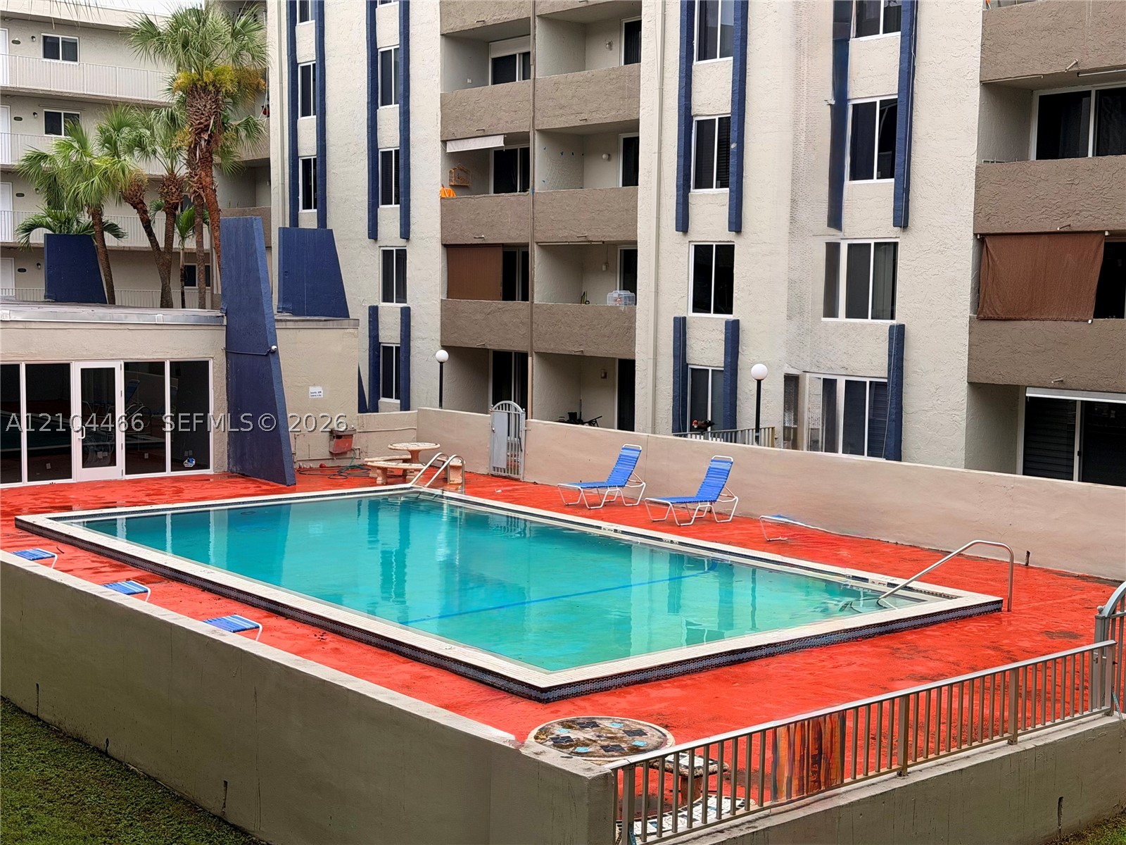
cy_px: 422
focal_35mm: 48
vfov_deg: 30.3
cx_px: 563
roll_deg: -0.1
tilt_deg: -5.2
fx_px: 1561
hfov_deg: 39.7
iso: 80
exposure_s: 1/1116
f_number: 1.78
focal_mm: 6.76
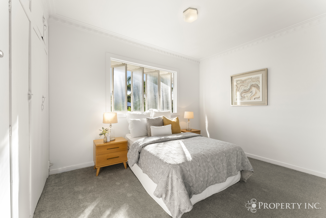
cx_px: 163
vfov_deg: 81.2
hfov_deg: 104.3
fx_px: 127
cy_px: 109
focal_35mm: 14
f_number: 10
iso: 320
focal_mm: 14
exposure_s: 1/40
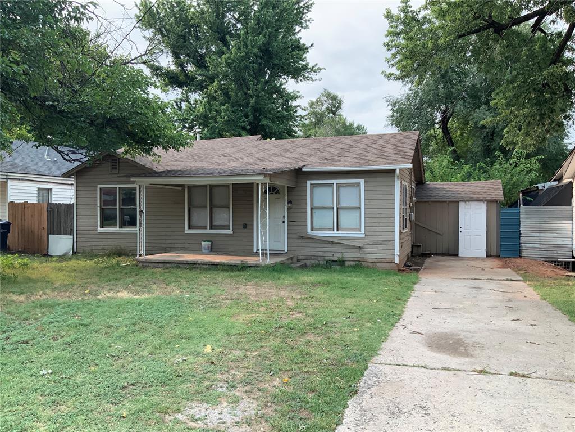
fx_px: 482
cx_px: 288
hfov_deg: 61.7
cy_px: 216
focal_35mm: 29
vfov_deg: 48.2
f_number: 1.8
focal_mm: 3
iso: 16
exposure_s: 1/292
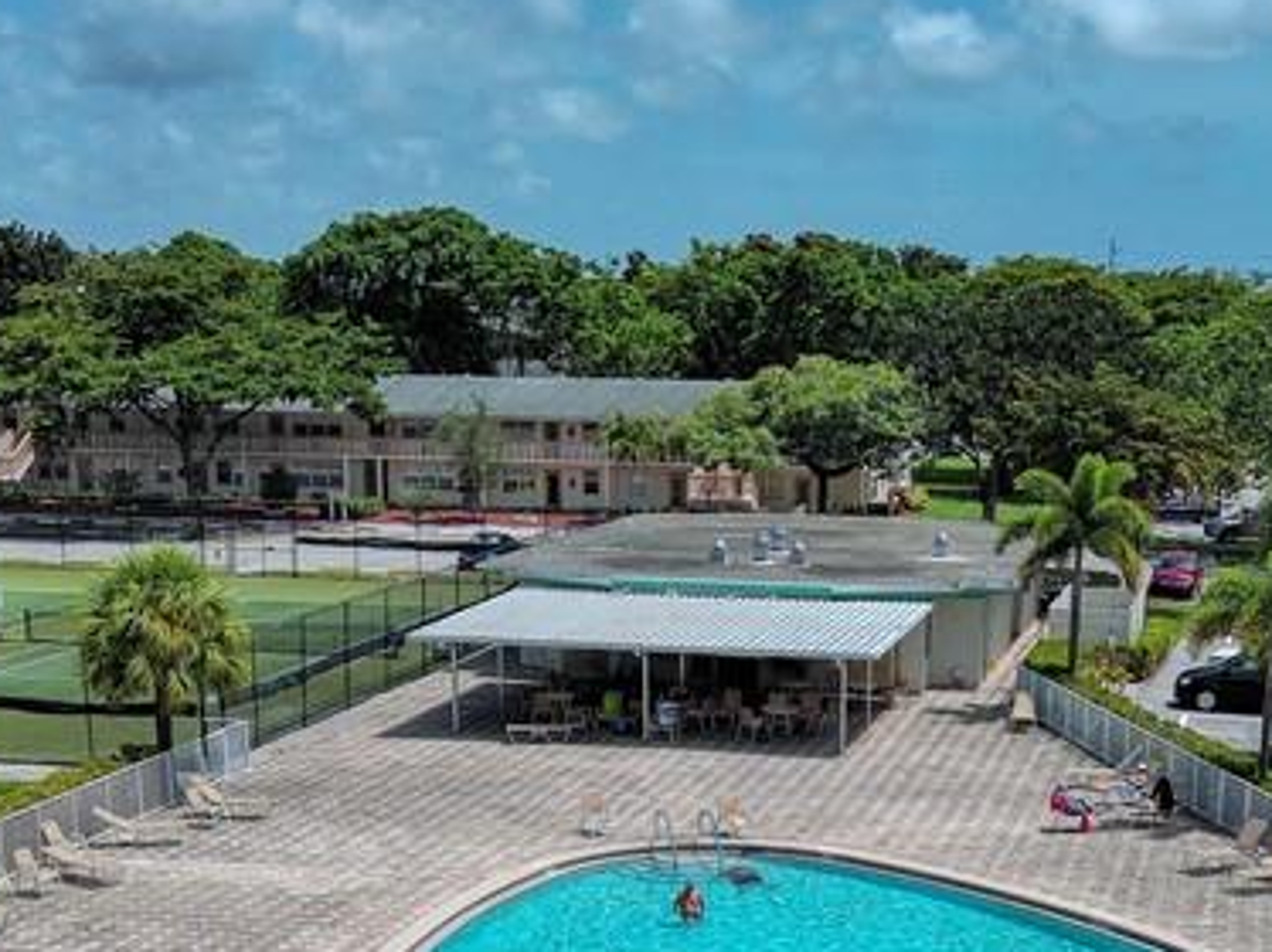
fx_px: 2314
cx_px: 769
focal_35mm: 63
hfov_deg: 30.7
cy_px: 1068
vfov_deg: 21.9
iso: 112
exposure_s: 1/5917
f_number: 1.9
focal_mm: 6.67
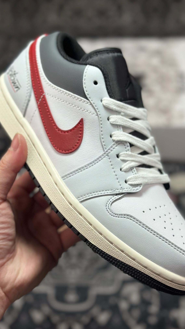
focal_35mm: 53
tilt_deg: -55.9
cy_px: 166
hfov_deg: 22.6
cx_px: 104
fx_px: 462
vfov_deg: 39.2
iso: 80
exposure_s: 1/1613
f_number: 1.78
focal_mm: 6.86
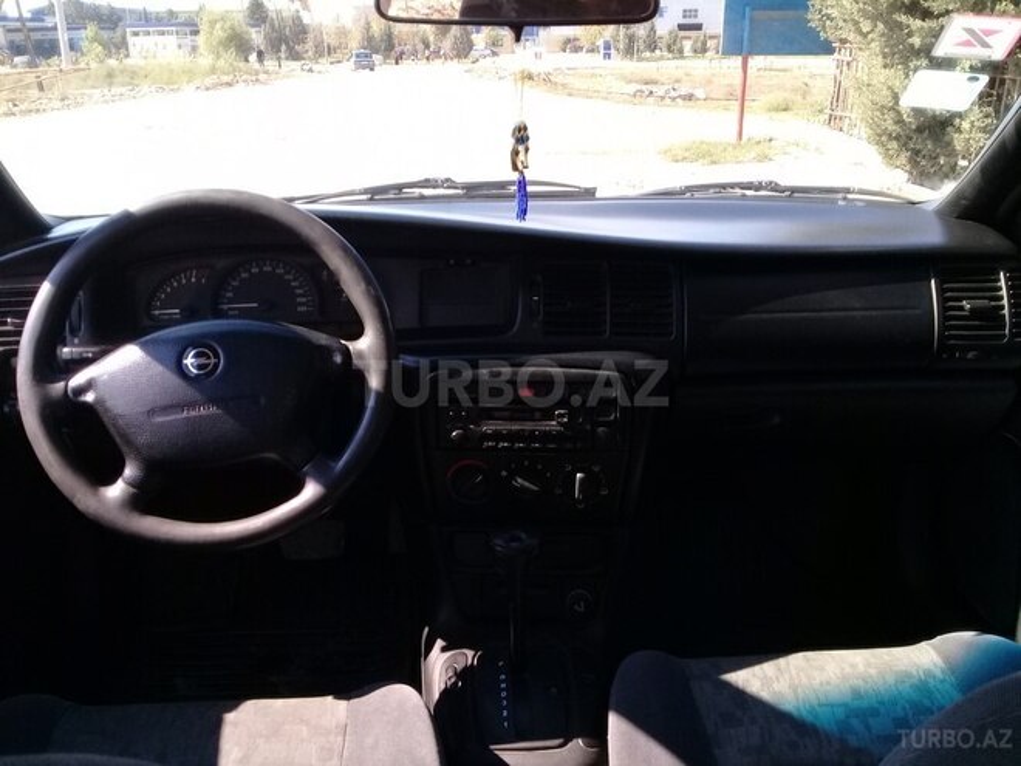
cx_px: 510
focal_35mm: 31
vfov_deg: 45.4
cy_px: 383
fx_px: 914
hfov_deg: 58.4
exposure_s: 1/33
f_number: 2.2
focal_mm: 3.3
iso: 100
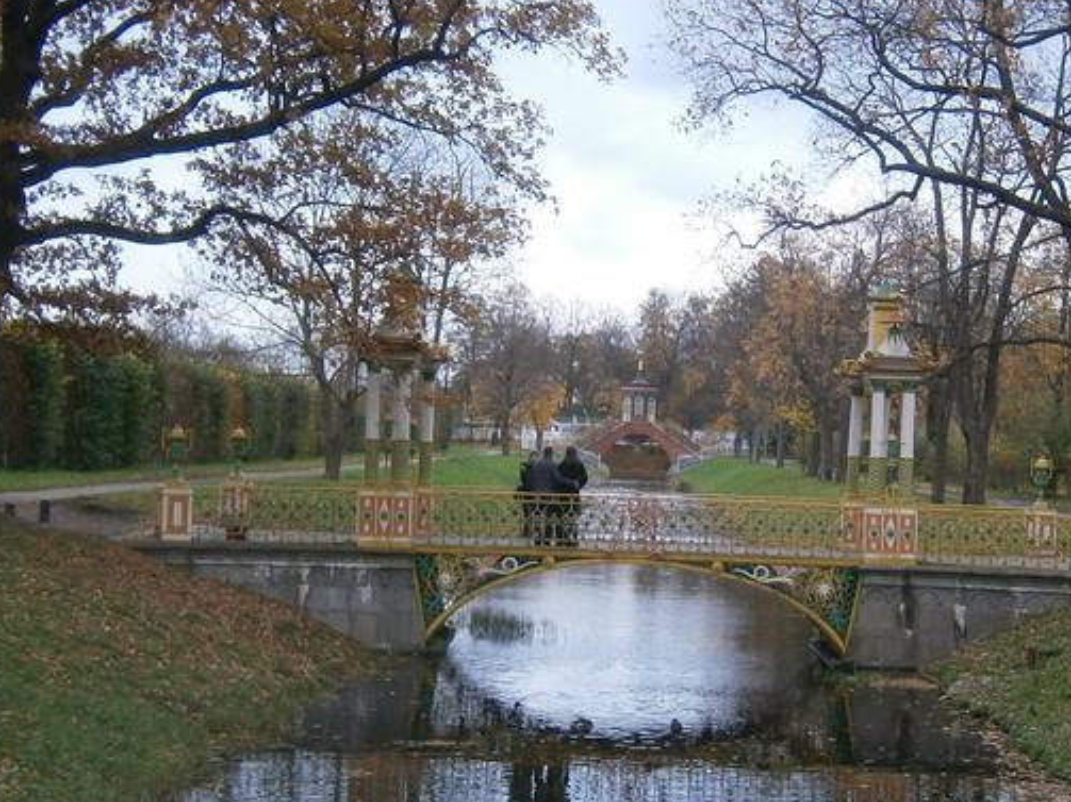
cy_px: 421
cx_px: 735
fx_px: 1918
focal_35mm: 62
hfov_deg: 30.9
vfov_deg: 23.6
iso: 80
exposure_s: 1/60
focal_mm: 4.7
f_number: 2.8
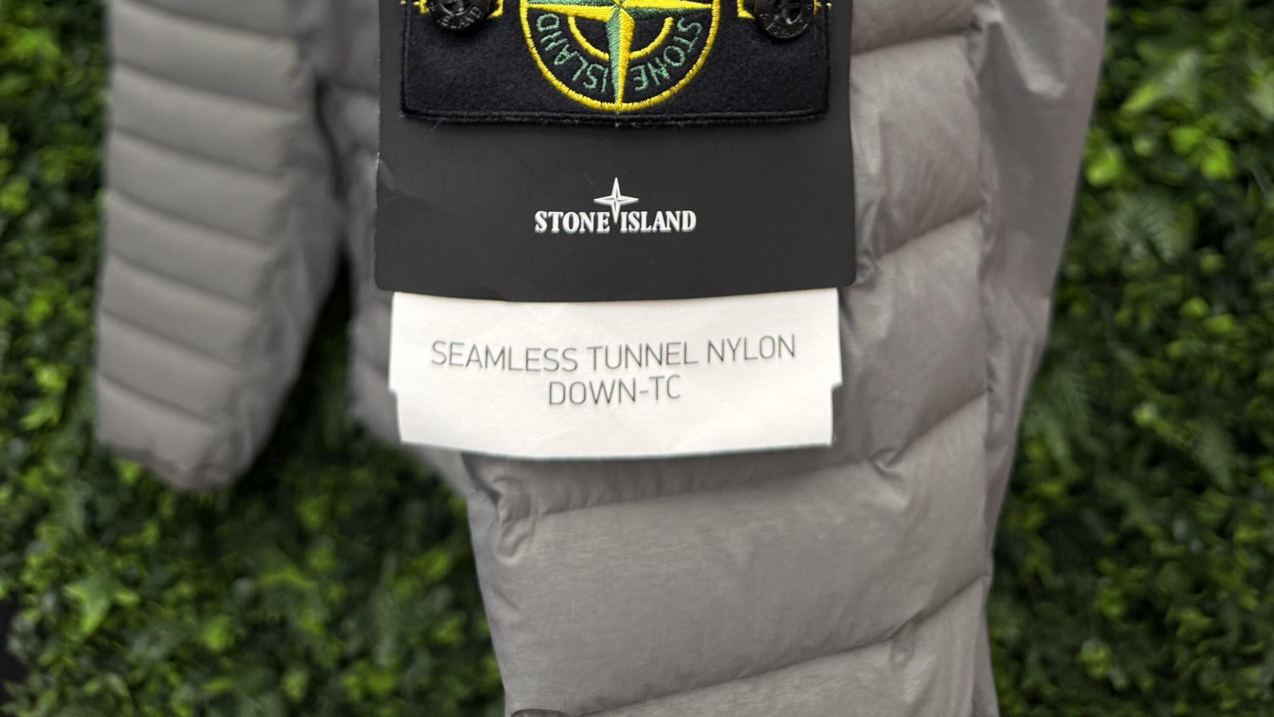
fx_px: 1182
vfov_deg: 29.5
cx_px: 639
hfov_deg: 56.6
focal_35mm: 35
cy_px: -119
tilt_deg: -15.0
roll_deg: +5.2
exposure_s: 1/84
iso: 100
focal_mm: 6.76
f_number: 1.78
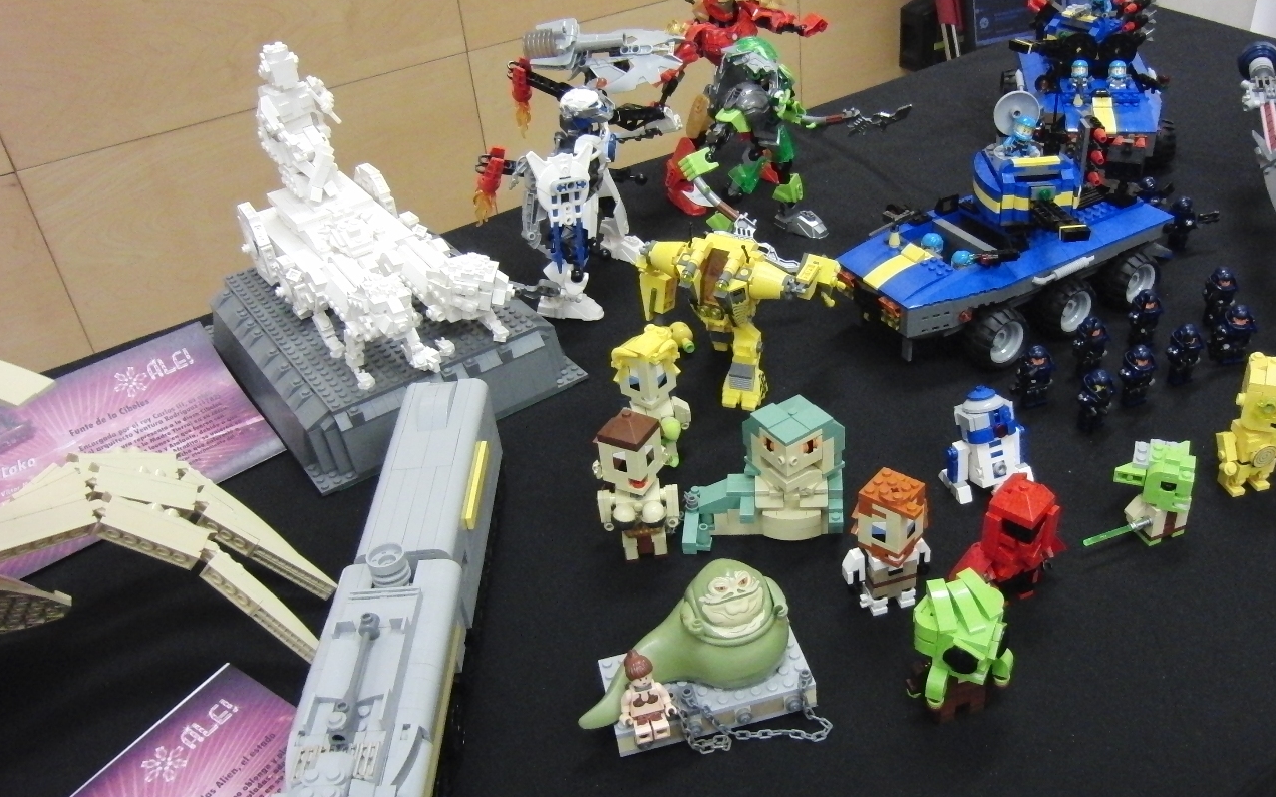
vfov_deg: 39.4
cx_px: 744
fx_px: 1113
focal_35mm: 32
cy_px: 370
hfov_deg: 59.3
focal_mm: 4.3
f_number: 3.2
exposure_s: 1/40
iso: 800
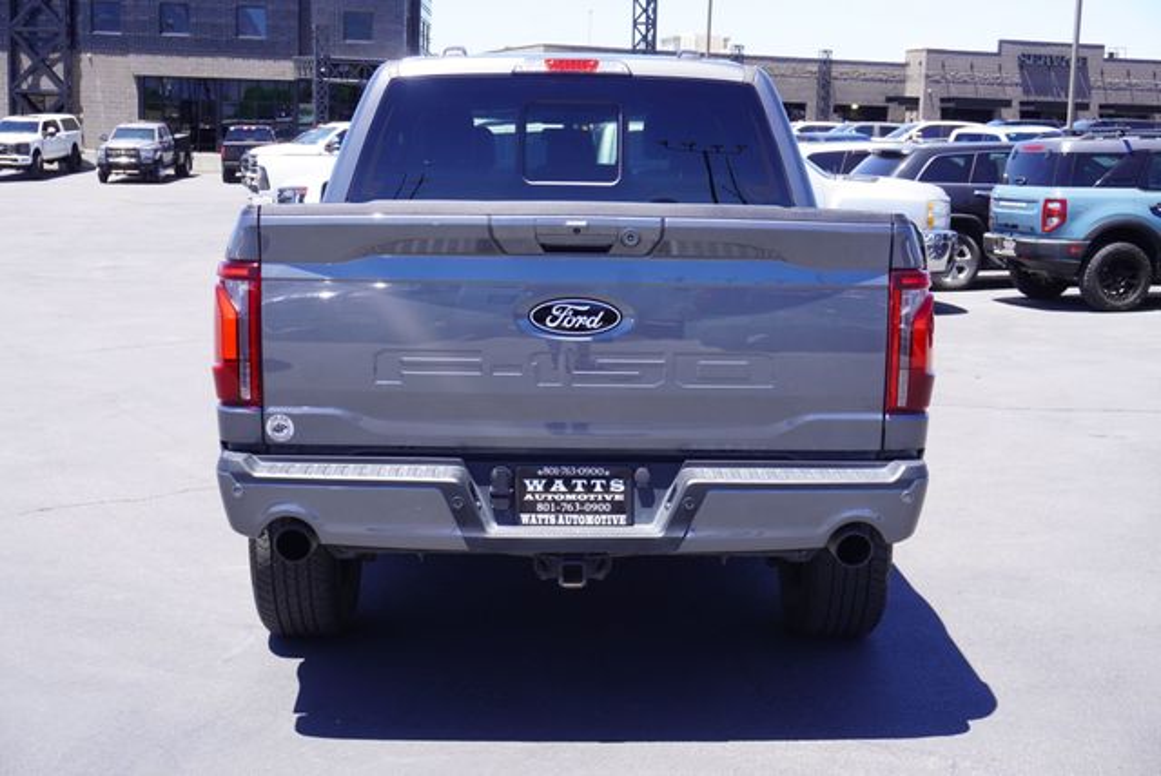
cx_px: 580
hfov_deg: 39.9
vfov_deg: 27.3
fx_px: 1598
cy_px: 388
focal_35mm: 50
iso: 100
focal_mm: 33
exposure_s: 1/100
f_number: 8
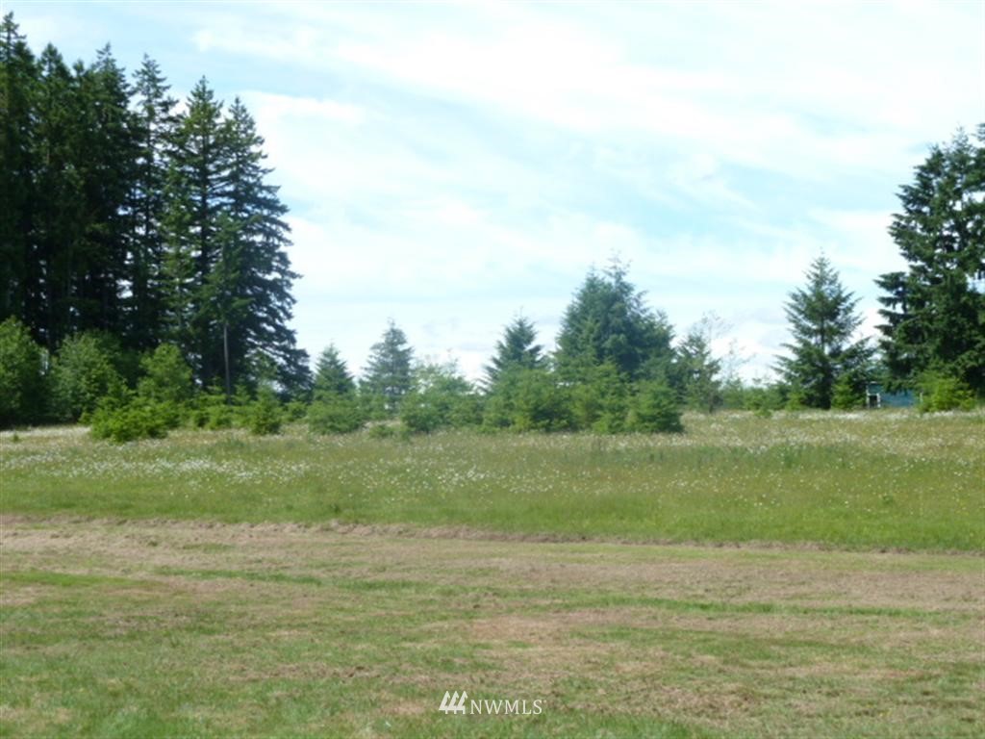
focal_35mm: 63
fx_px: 1793
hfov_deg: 30.7
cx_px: 492
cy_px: 370
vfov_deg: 23.3
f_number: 4
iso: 80
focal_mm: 10.3
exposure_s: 1/320
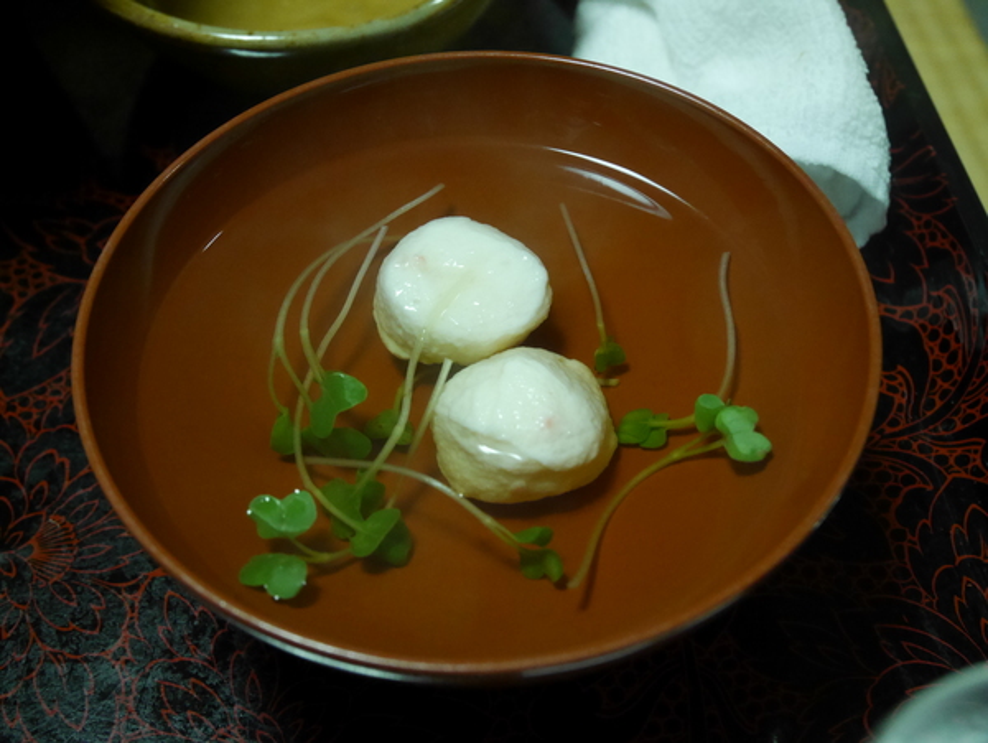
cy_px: 372
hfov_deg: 38.2
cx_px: 494
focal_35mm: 50
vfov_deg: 29.1
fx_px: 1428
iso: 3200
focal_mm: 25
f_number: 5.1
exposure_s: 1/30
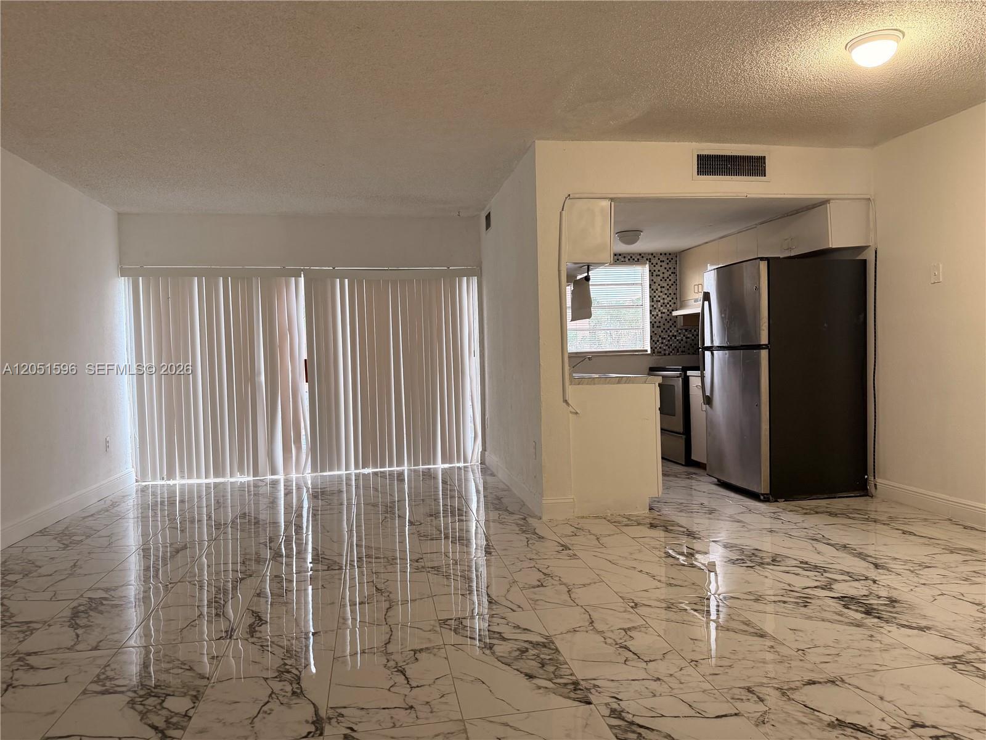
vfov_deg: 56.8
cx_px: 493
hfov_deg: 71.6
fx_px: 684
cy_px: 370
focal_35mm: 24
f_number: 1.78
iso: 200
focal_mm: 6.76
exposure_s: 1/60
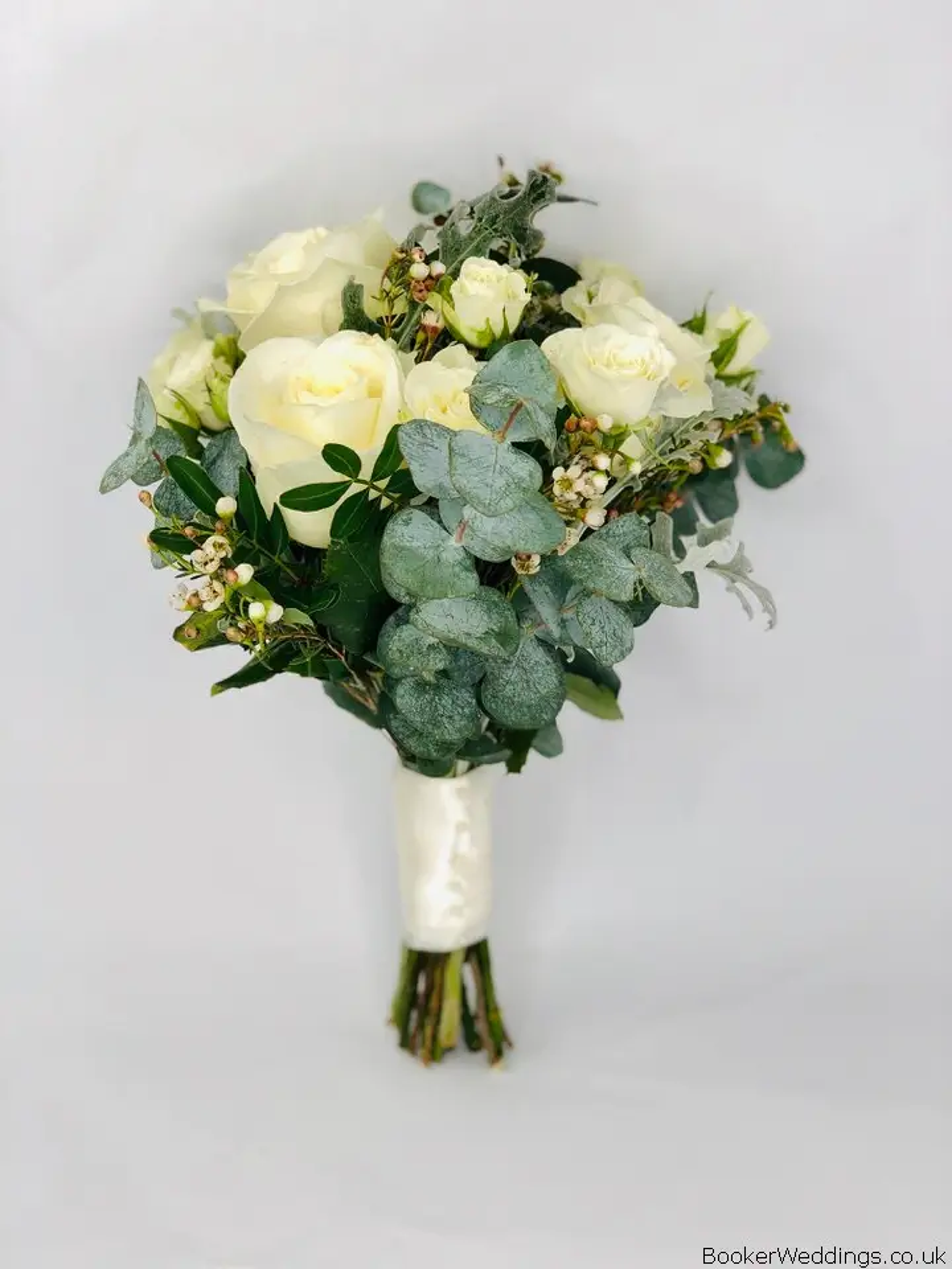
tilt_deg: -21.5
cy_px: 634
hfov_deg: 28.0
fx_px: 1907
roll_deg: -0.1
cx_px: 476
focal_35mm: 52
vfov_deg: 36.8
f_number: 2.4
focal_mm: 6
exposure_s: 1/100
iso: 16
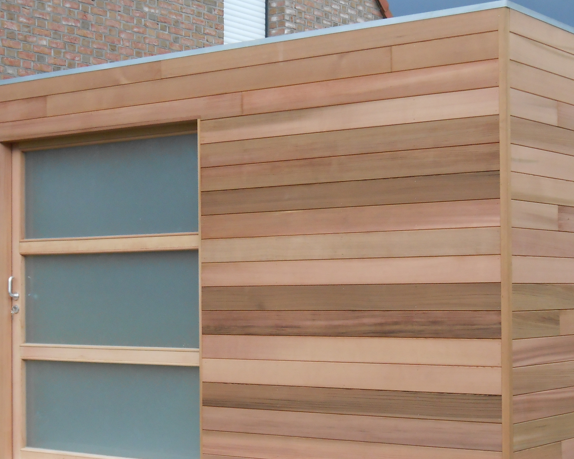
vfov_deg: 20.4
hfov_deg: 25.4
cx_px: 339
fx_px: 1274
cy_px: 280
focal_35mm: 75
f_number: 4.8
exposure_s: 1/250
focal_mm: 8.8
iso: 200
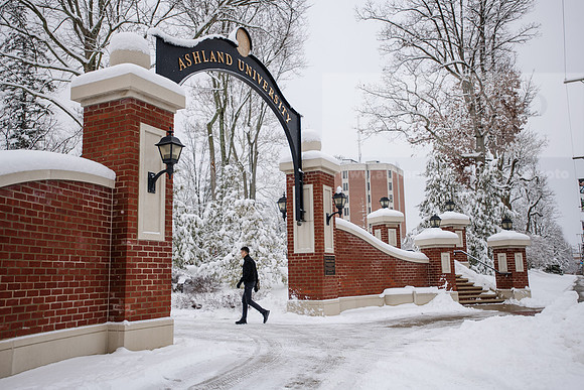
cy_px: 195
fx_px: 519
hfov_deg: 58.7
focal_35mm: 32
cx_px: 292
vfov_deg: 41.1
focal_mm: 32
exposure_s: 1/500
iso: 160
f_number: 3.5
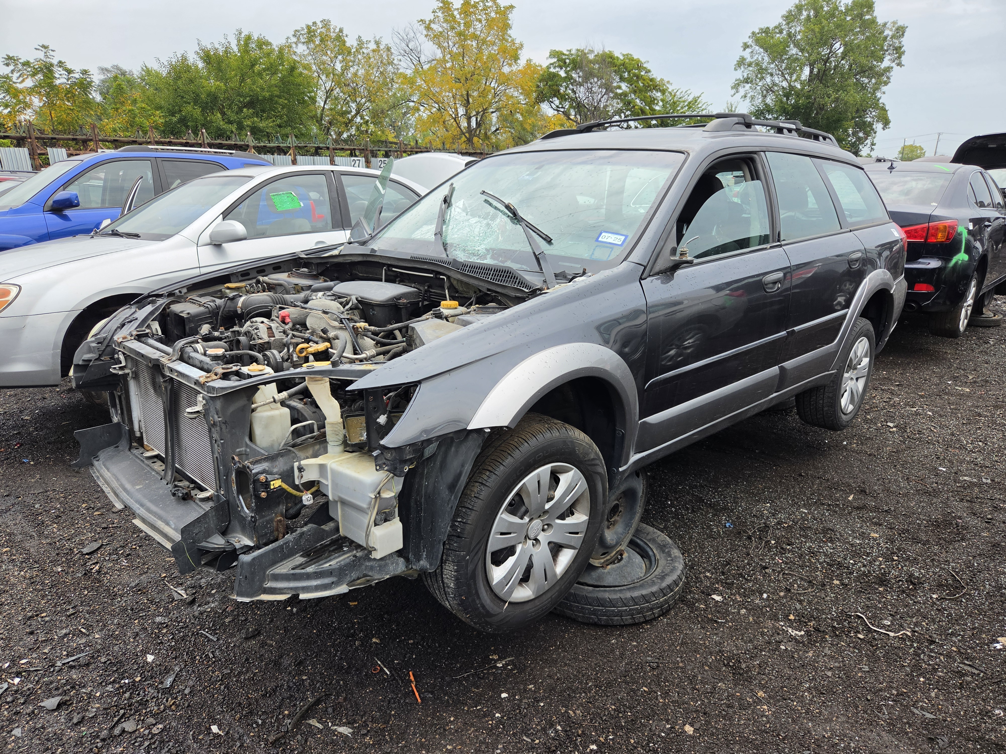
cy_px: 377
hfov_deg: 73.9
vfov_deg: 58.9
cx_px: 503
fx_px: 668
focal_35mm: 23
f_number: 1.8
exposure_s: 1/752
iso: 80
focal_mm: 5.4
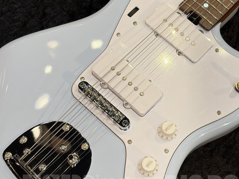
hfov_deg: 26.3
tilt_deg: -65.3
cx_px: 146
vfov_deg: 19.9
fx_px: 511
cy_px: 81
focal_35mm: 74
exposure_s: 1/60
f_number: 1.6
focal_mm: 5.96
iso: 40
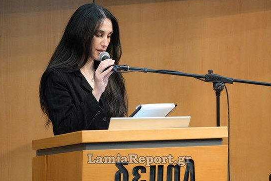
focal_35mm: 124
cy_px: 96
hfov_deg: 16.5
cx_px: 140
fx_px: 934
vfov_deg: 11.1
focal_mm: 105
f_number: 4
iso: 8000
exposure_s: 1/160
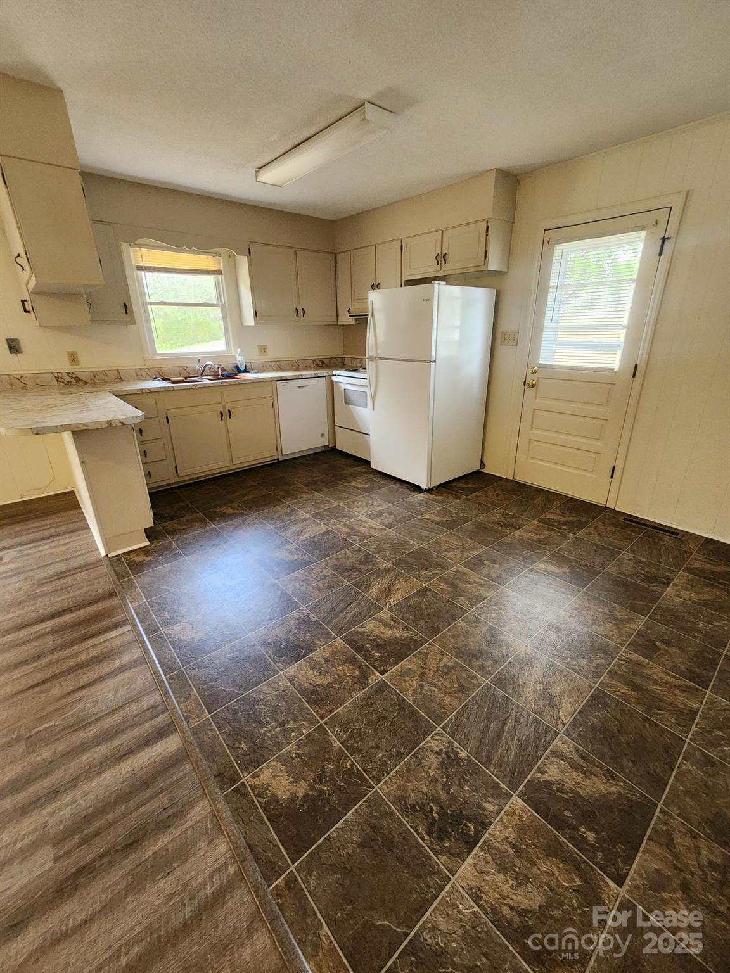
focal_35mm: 13
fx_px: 366
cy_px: 486
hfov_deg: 89.9
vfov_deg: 106.2
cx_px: 365
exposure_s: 1/60
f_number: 2.2
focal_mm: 2.2
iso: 400
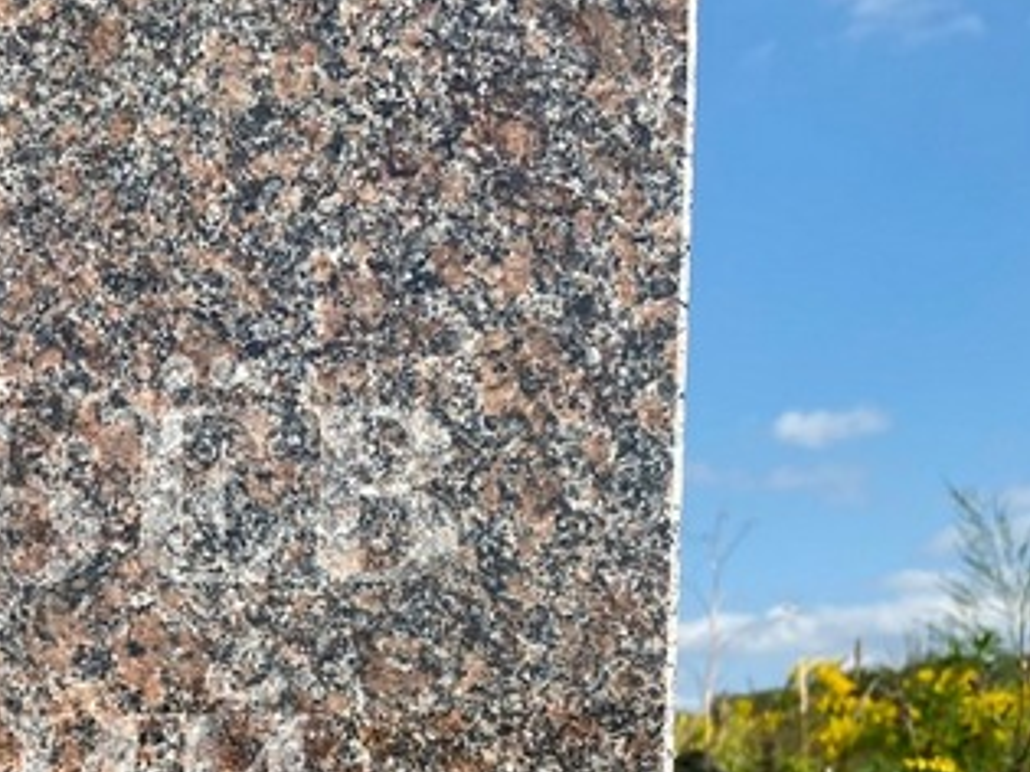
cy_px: 975
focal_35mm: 66
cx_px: -186
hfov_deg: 26.4
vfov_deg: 20.5
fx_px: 1963
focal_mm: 4.25
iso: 32
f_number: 1.8
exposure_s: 1/2141
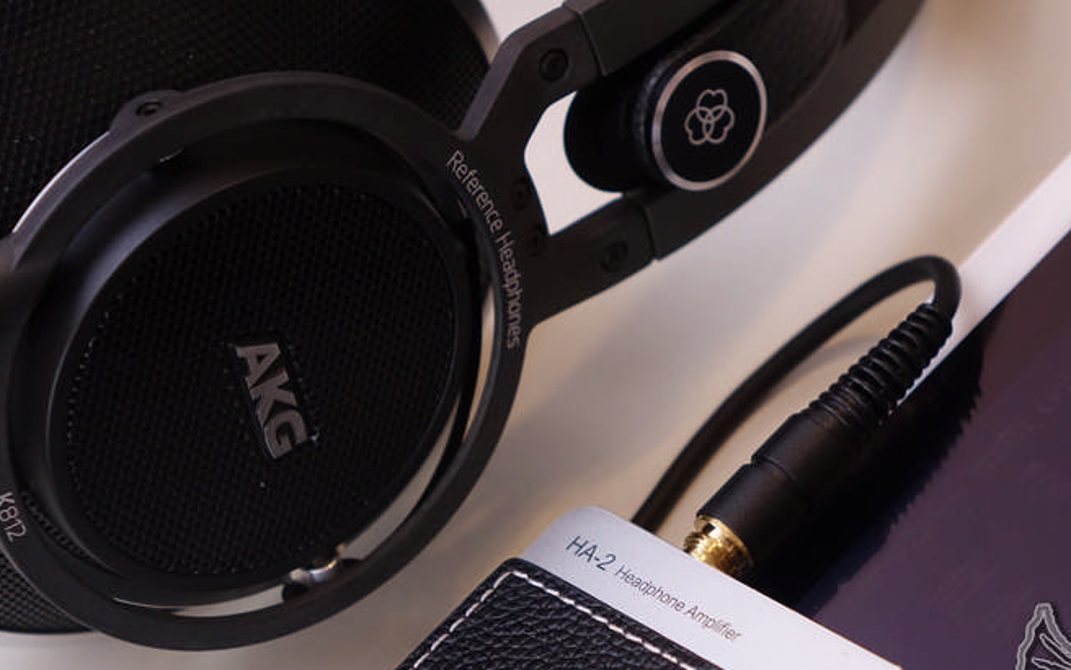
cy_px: 408
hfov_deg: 13.6
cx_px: 589
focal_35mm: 154
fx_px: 4495
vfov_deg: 8.5
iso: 1000
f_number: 4
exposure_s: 1/60
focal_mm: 45.37
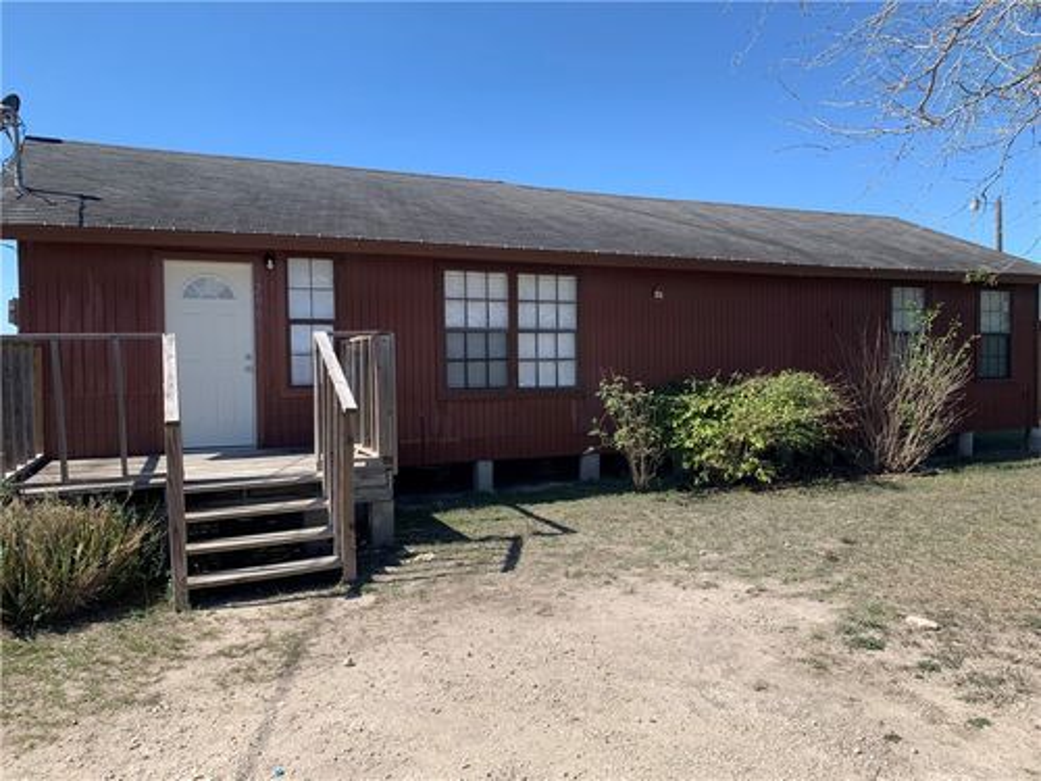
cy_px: 390
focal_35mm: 26
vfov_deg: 53.1
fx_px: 782
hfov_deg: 67.3
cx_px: 520
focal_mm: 4.25
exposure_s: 1/954
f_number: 1.8
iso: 25
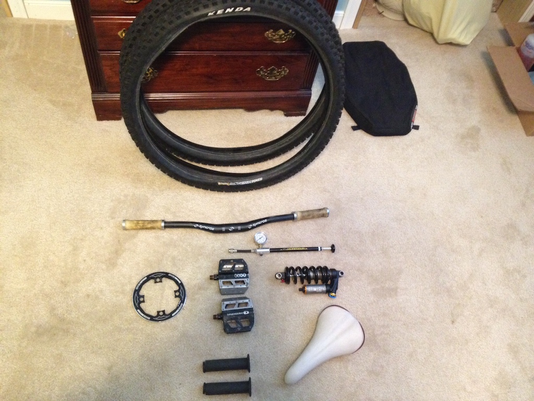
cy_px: 200
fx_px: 540
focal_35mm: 35
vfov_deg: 40.7
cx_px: 267
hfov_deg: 52.6
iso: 400
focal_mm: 4.28
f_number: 2.4
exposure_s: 1/20
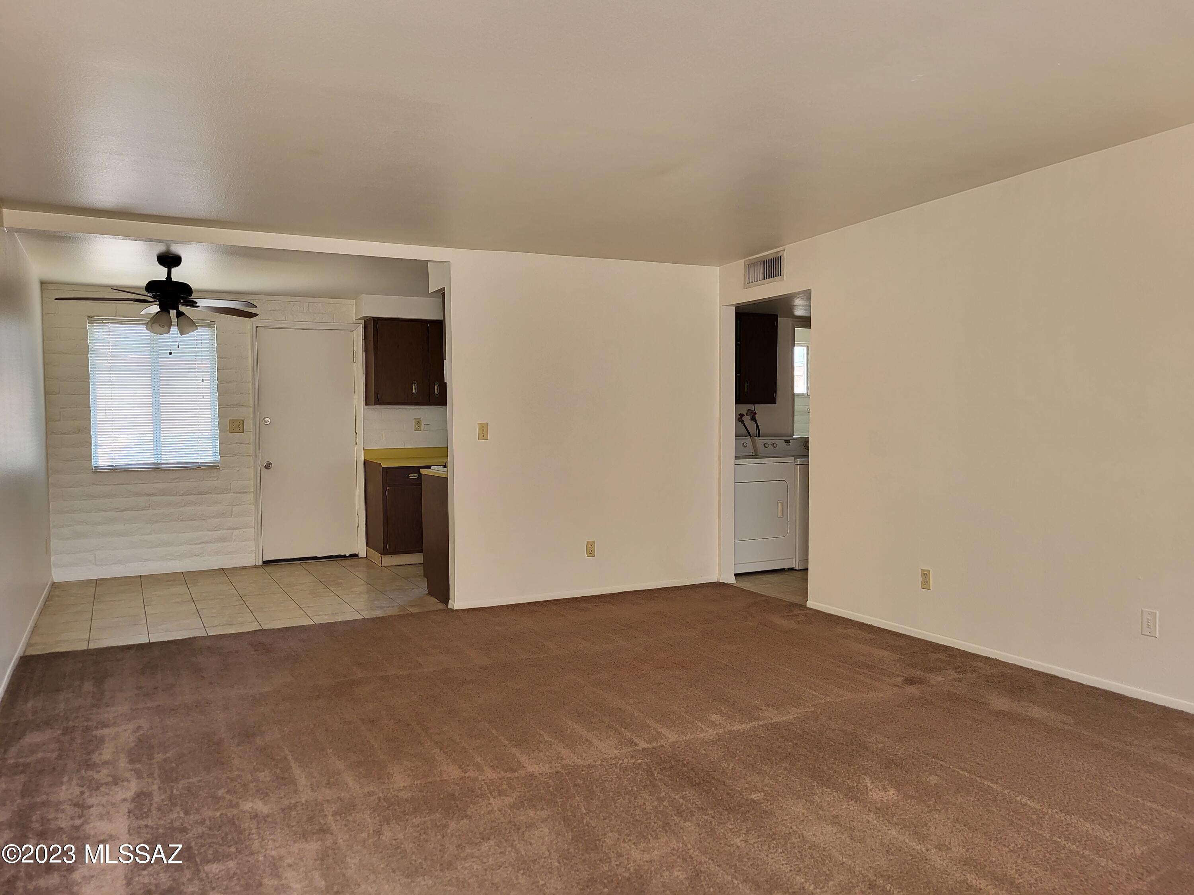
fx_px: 897
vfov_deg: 53.1
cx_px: 597
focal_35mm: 26
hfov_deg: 67.3
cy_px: 448
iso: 100
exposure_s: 1/120
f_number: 1.8
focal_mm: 5.4
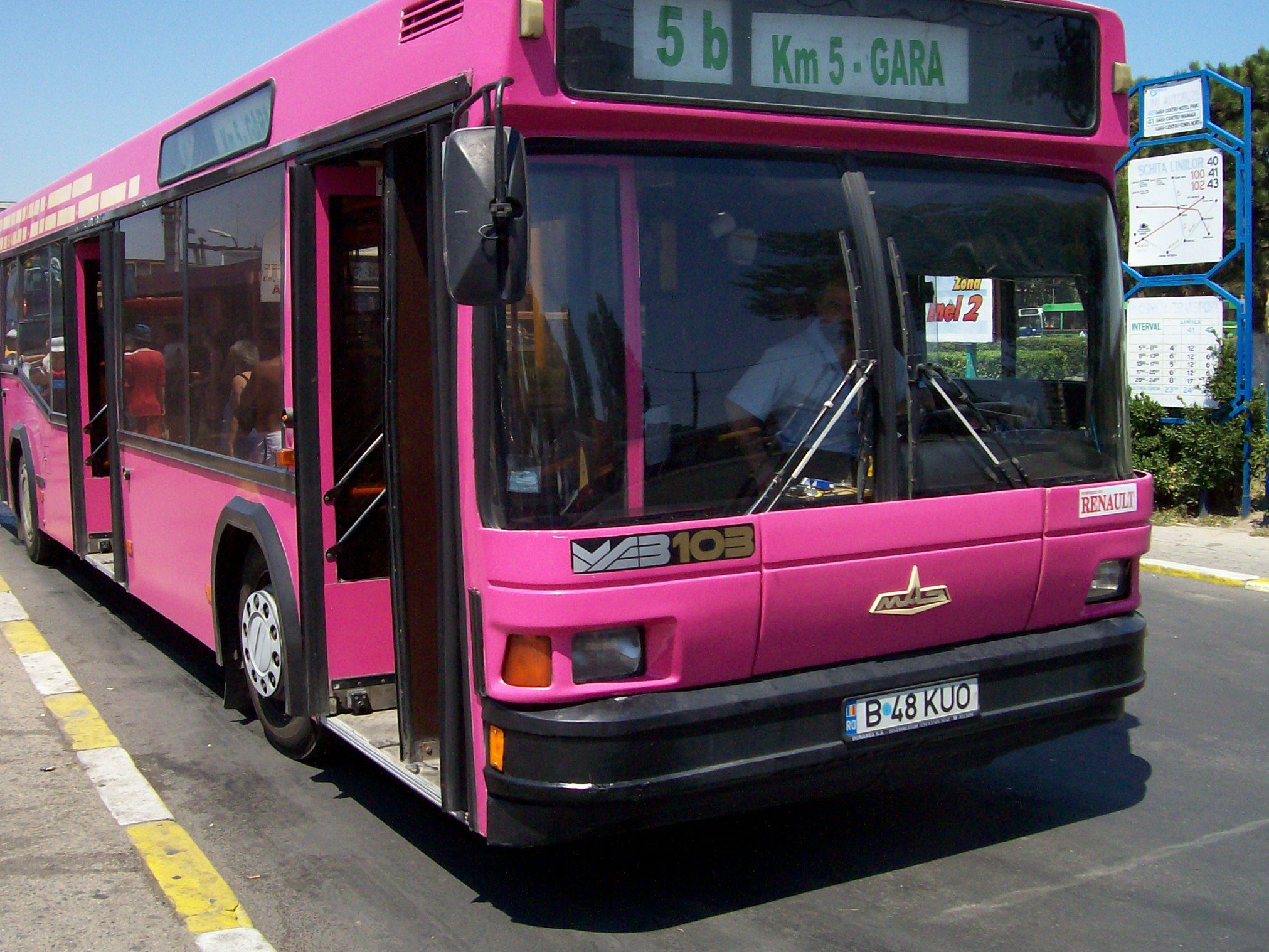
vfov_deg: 35.1
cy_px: 433
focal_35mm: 41
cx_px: 565
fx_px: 1503
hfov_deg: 45.7
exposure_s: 1/614
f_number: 4.8
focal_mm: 6
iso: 80
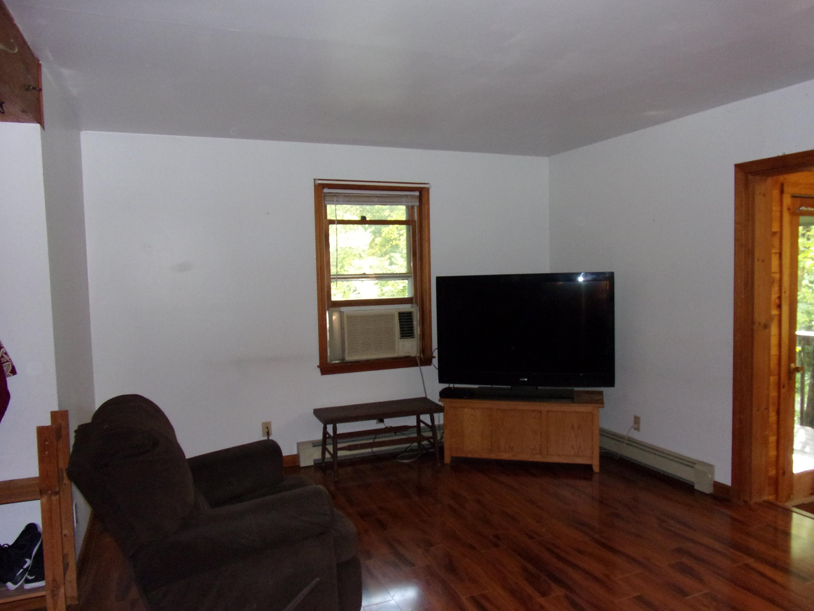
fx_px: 588
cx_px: 417
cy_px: 310
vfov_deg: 54.9
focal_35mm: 25
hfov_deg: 69.4
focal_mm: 4.3
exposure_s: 1/34
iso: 250
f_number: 3.3
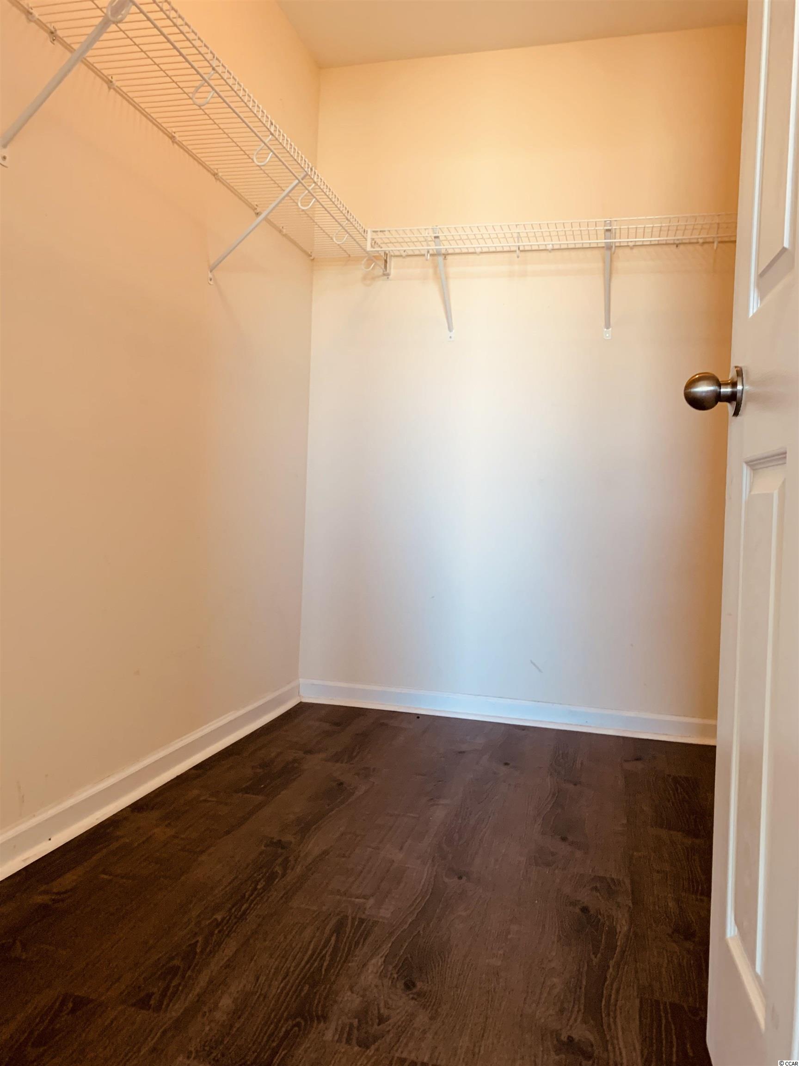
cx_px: 400
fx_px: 800
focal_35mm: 26
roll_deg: -2.0
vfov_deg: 67.3
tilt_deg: -0.3
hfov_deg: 53.1
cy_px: 533
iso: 160
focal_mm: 4.25
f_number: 1.8
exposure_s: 1/60
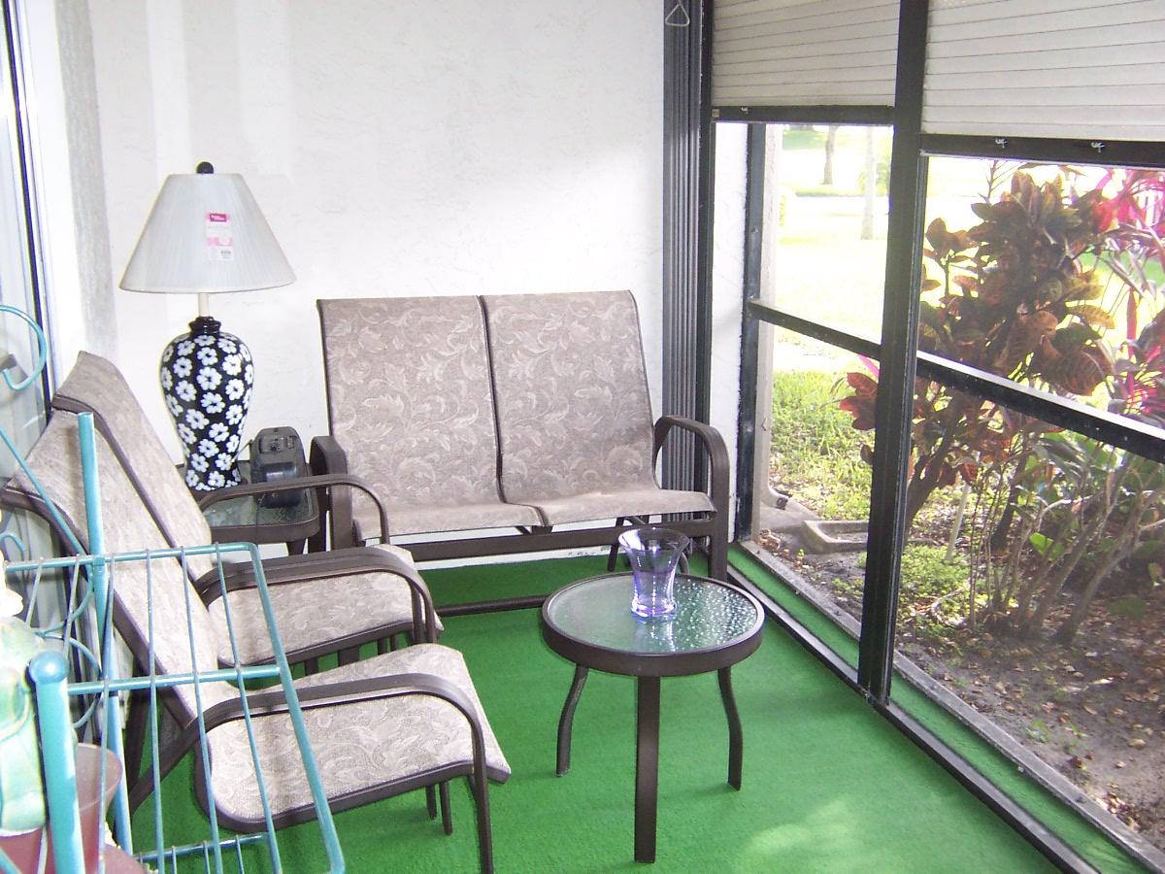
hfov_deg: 51.4
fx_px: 1212
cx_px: 582
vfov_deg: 39.7
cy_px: 437
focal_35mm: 36
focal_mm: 5.6
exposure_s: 1/60
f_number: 2.8
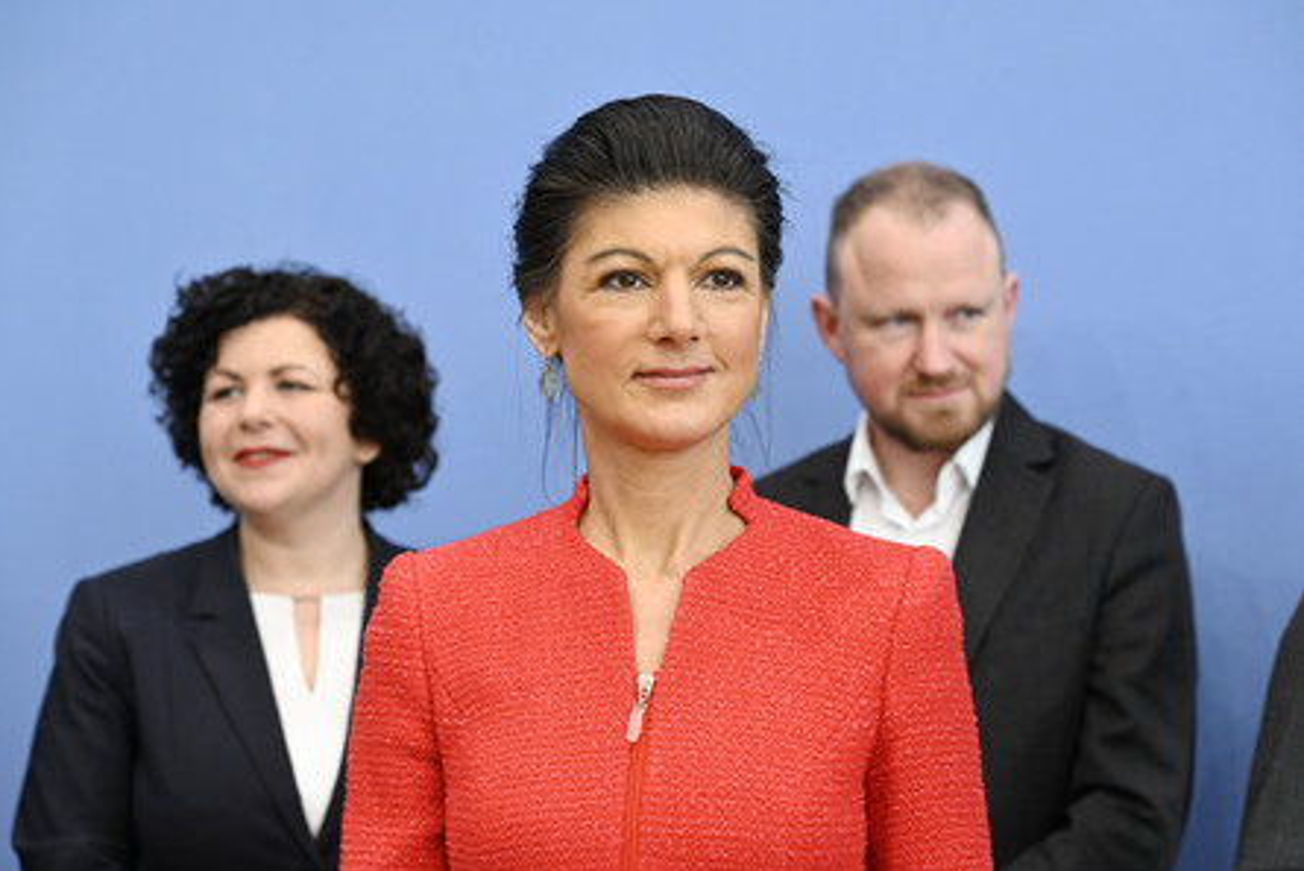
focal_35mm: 76
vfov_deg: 18.0
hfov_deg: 26.6
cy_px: 437
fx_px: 2754
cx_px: 646
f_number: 4.5
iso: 3200
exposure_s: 1/640
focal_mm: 75
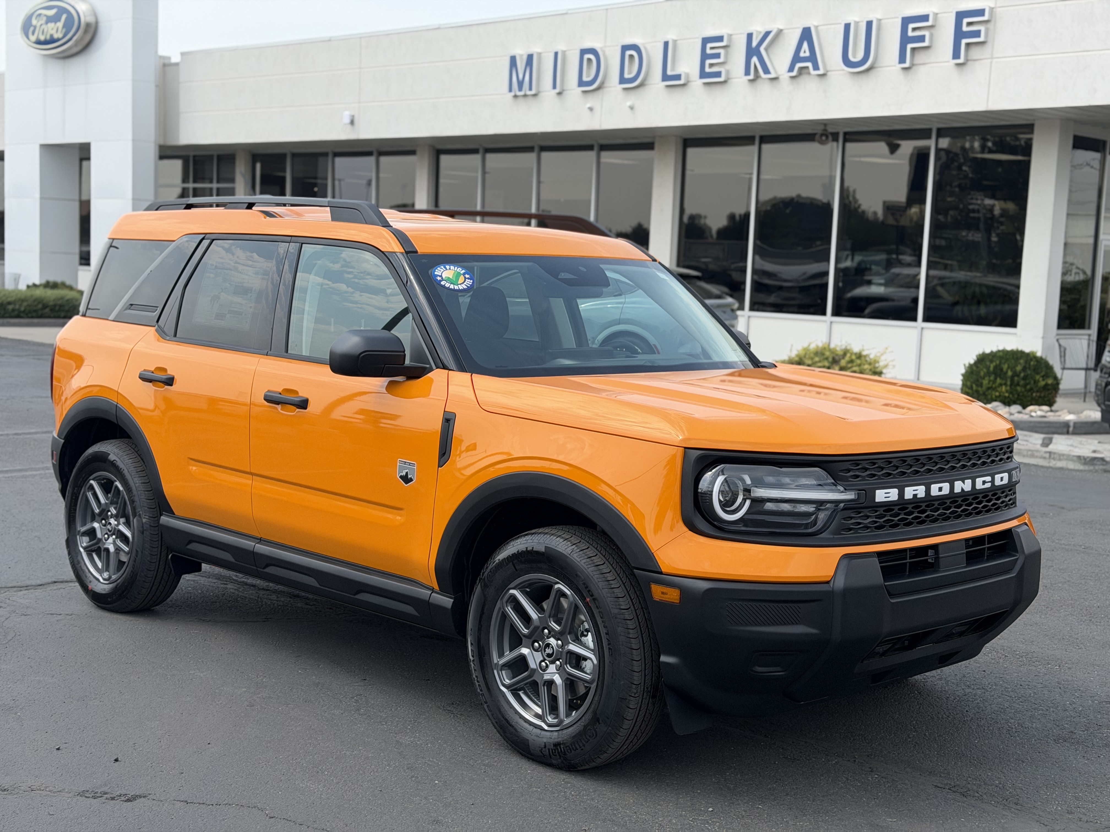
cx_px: 555
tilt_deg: -6.7
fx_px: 1539
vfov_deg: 30.3
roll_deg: -2.6
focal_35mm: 48
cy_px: 416
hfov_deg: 39.7
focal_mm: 6.76
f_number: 1.78
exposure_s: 1/3534
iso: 64
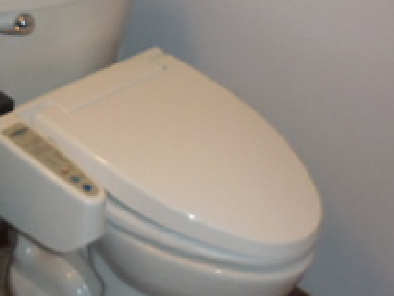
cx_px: -4
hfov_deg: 23.9
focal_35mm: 78
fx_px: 888
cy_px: -35
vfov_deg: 18.2
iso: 200
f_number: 3.3
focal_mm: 4.5
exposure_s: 1/25
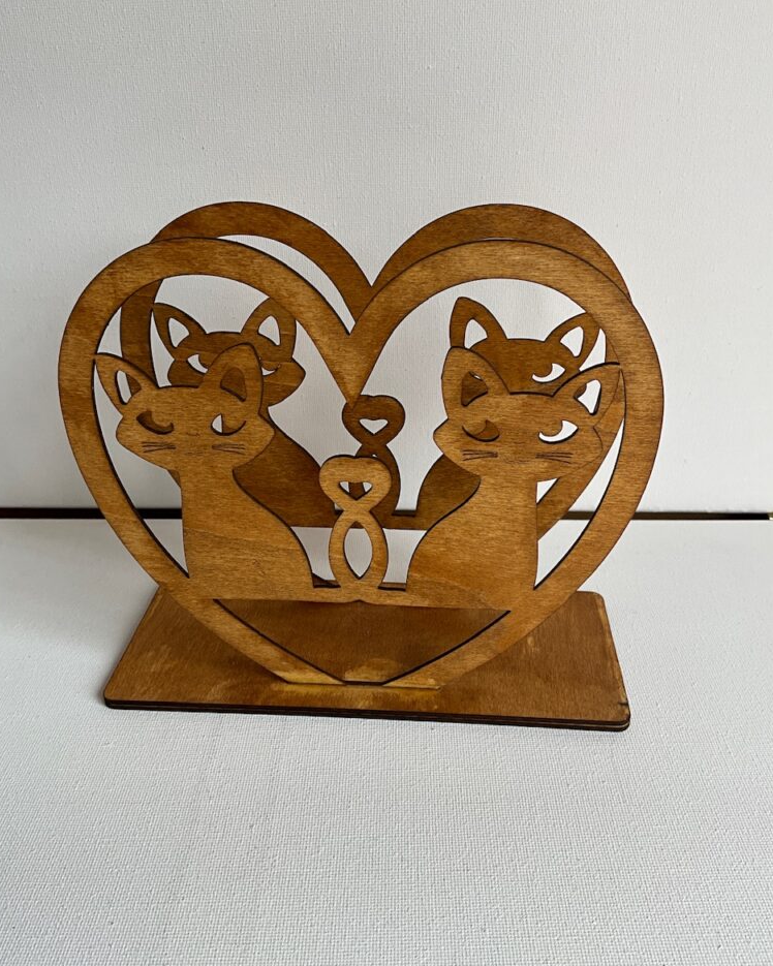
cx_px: 386
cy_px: 462
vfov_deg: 57.2
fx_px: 887
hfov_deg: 47.1
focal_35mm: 31
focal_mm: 3
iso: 25
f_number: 1.8
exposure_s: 1/344
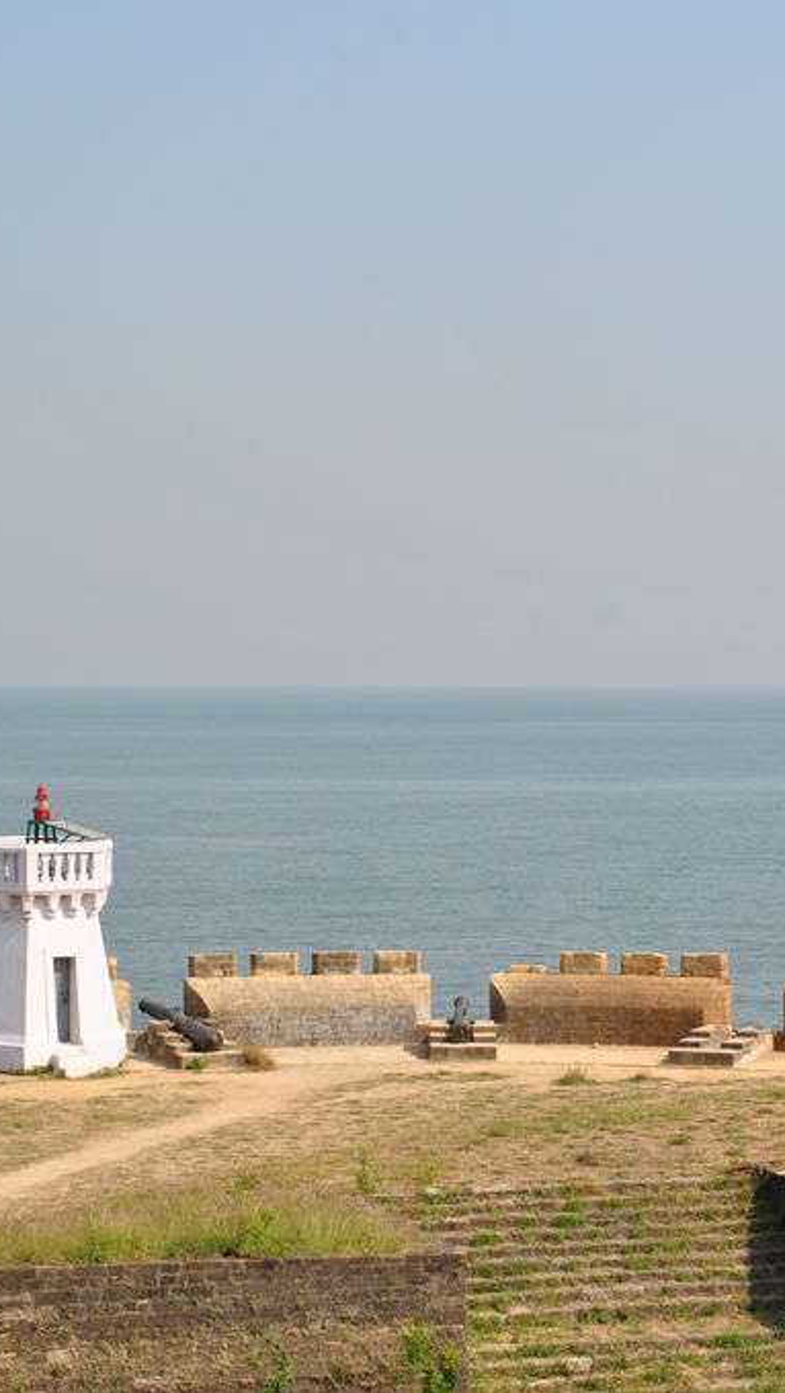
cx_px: 494
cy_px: 698
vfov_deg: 23.7
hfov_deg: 13.4
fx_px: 3327
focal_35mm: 90
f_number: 10
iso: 100
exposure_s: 1/250
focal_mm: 38
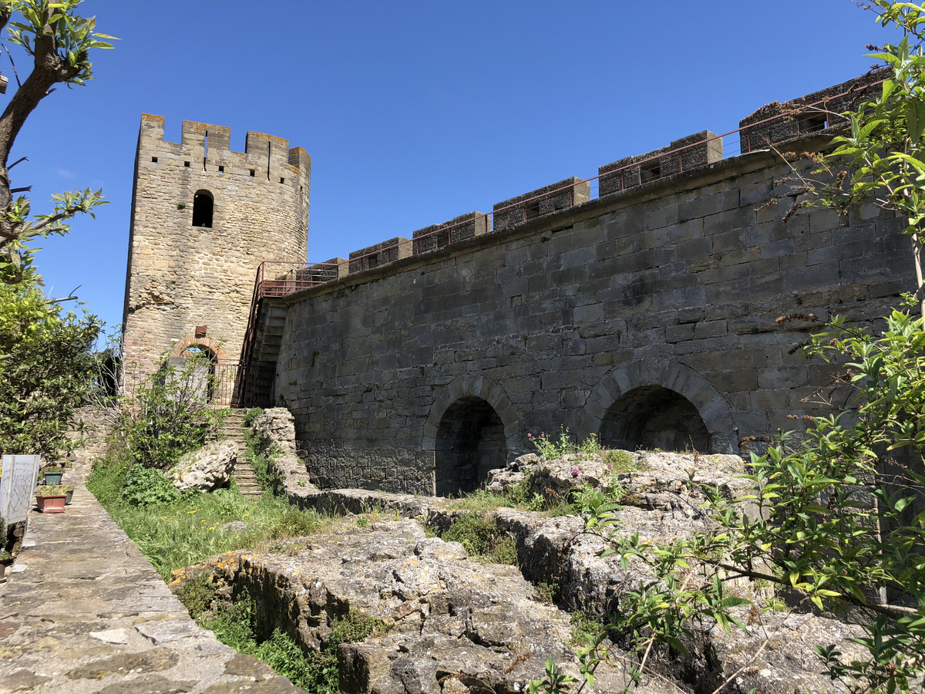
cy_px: 347
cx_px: 462
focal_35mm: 28
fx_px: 748
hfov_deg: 63.4
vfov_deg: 49.7
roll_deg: +0.1
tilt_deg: +9.4
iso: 20
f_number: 1.8
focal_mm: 4
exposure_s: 1/1171
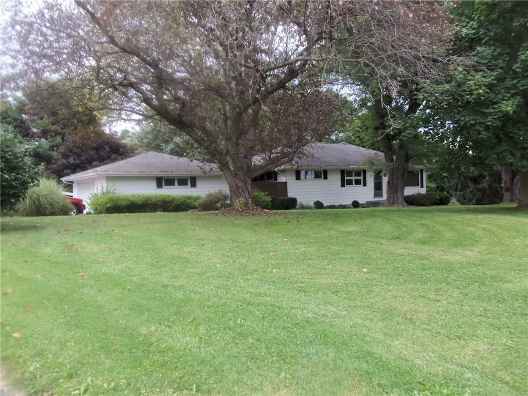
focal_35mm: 28
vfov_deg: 49.7
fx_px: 427
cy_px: 198
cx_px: 264
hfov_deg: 63.4
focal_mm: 5.1
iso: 64
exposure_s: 1/50
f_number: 3.9
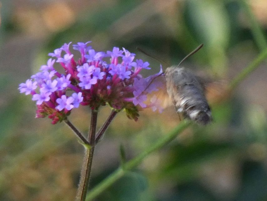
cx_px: 134
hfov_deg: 5.3
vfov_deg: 4.0
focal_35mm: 372
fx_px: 2870
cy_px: 100
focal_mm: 66.7
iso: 500
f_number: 5.6
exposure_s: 1/80
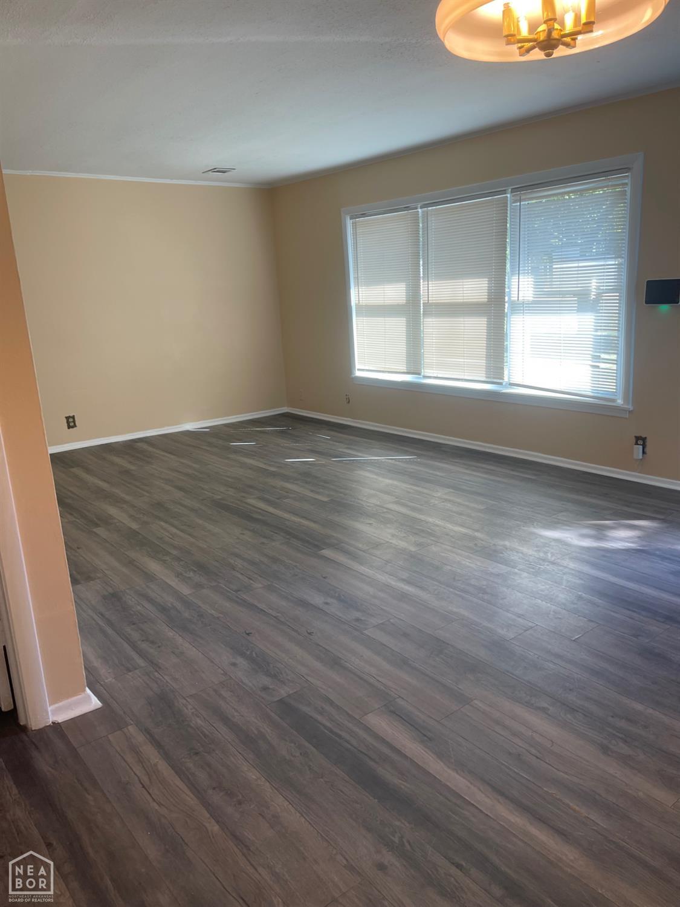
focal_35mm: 25
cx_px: 340
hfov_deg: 54.9
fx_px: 655
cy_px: 454
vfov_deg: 69.4
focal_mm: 5.1
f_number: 1.6
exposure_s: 1/120
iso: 64
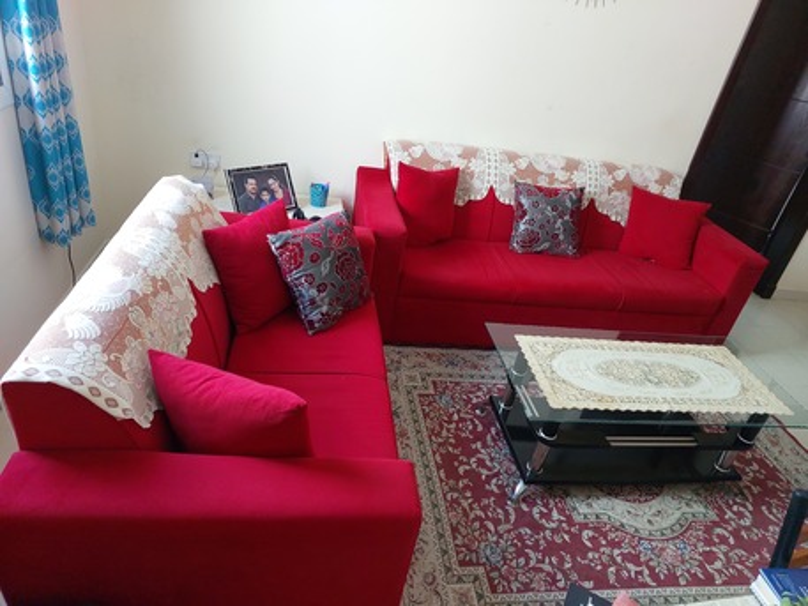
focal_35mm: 23
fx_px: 537
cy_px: 303
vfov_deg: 58.9
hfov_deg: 73.9
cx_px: 404
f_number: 1.8
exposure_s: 1/50
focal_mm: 5.06
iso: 200
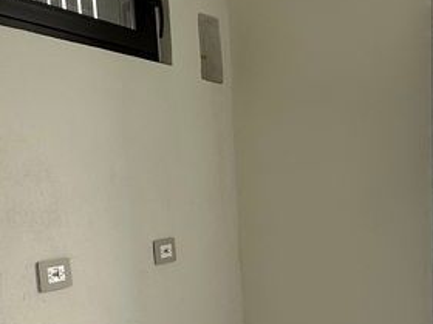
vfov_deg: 23.4
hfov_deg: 31.2
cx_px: 357
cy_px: 326
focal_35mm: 60
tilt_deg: -10.5
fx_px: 751
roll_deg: +1.3
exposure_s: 1/141
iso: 40
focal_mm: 2.22
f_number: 2.2
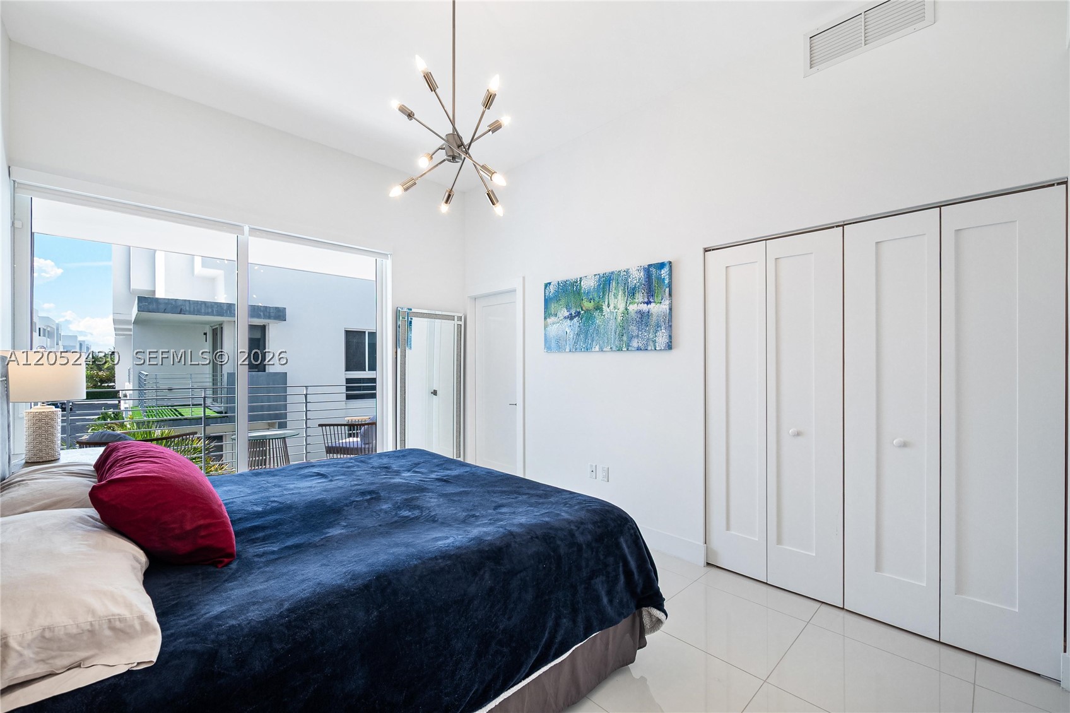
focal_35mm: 14
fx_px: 416
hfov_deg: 104.3
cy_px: 356
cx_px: 535
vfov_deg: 81.2
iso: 100
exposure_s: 1/20
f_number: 5.6
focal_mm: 7
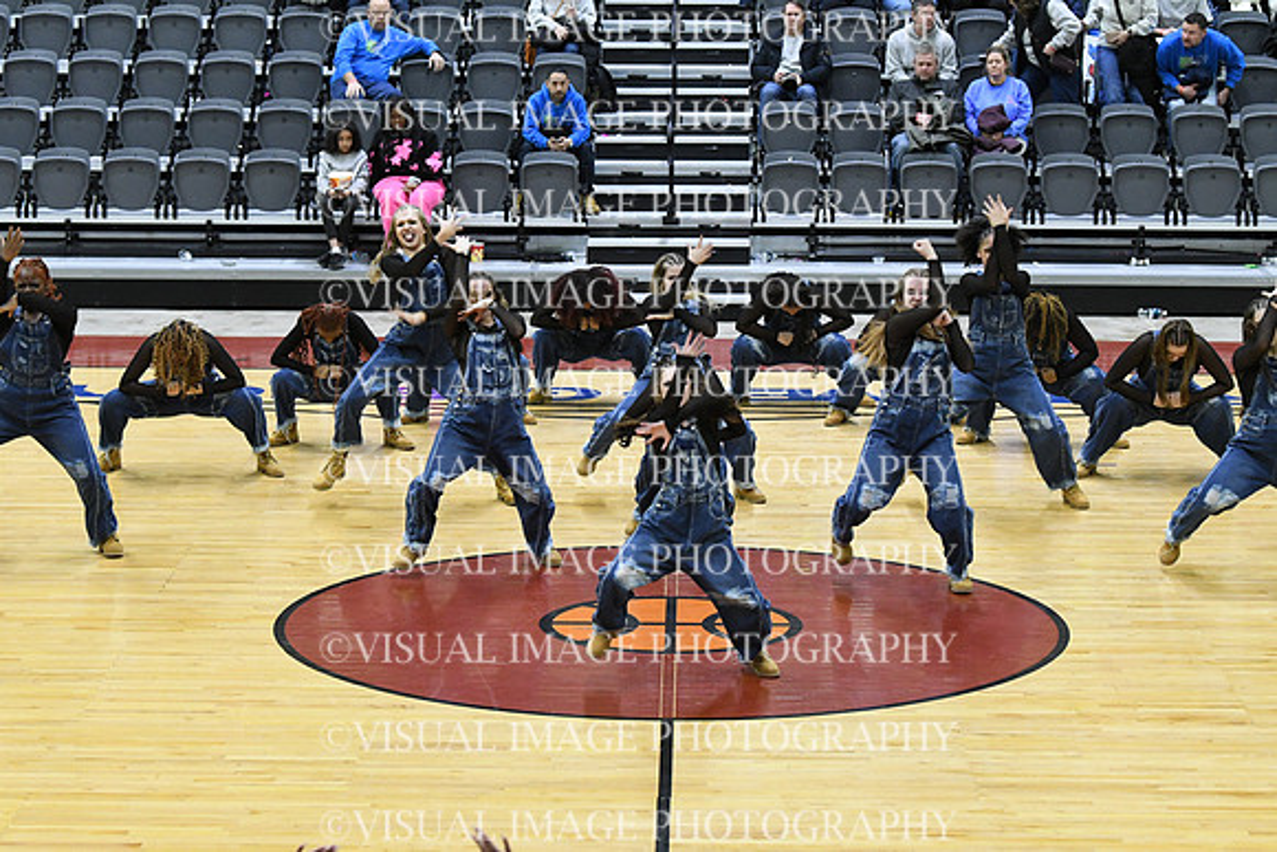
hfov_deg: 19.5
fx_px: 3725
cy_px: 426
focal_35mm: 105
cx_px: 638
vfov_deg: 13.0
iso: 4000
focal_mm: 70
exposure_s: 1/250
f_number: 4
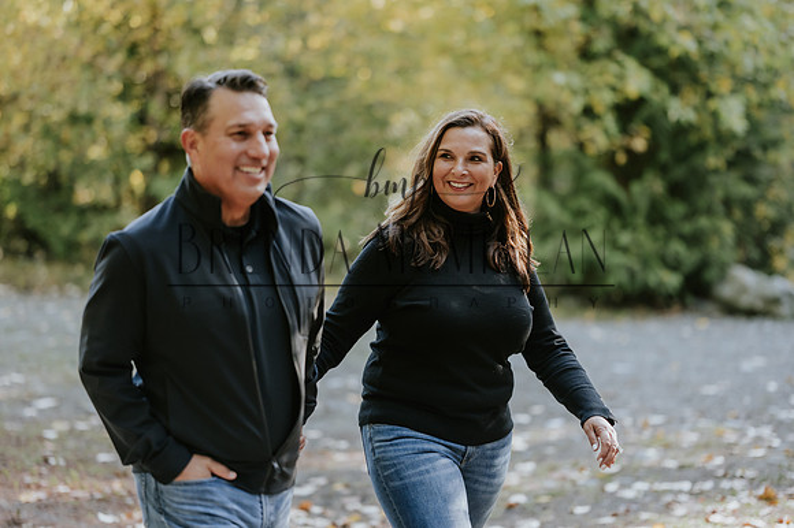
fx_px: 1874
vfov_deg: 16.1
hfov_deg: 23.9
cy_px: 264
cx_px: 397
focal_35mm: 85
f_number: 1.8
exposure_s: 1/1250
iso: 800
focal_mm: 85
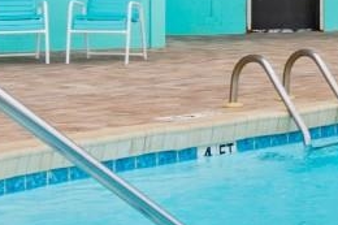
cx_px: 537
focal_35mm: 137
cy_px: -46
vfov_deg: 9.9
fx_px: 1285
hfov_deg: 13.9
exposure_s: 1/80
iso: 100
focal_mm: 15
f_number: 5.3
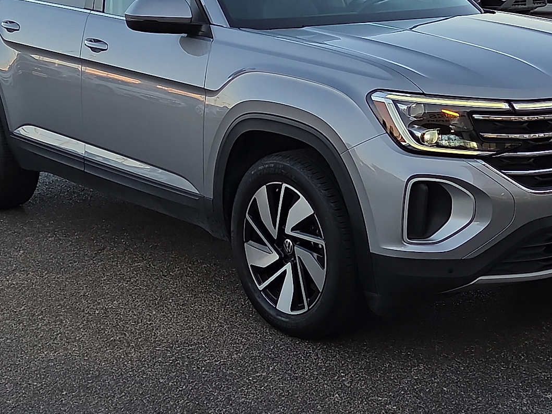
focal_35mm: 71
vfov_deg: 20.6
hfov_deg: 27.4
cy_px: 121
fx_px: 1132
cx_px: 309
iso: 25
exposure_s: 1/588
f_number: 1.8
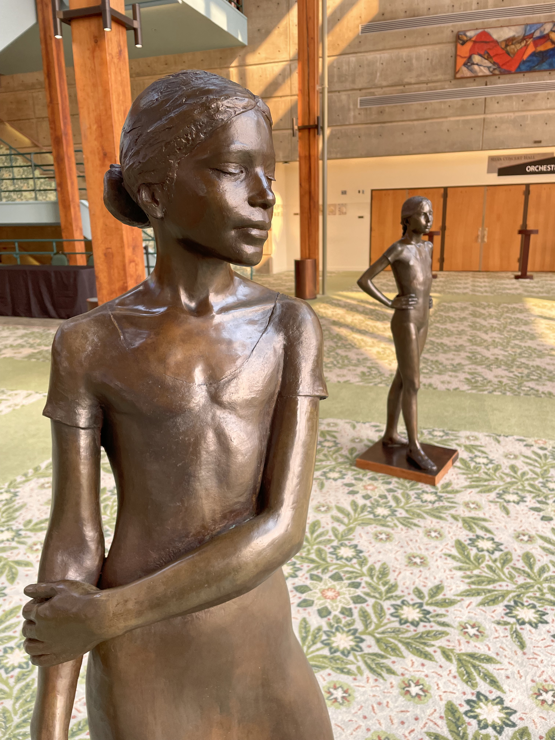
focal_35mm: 26
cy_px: 370
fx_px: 556
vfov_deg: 67.3
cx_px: 278
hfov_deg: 53.1
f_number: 1.6
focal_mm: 4.2
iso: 125
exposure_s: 1/121
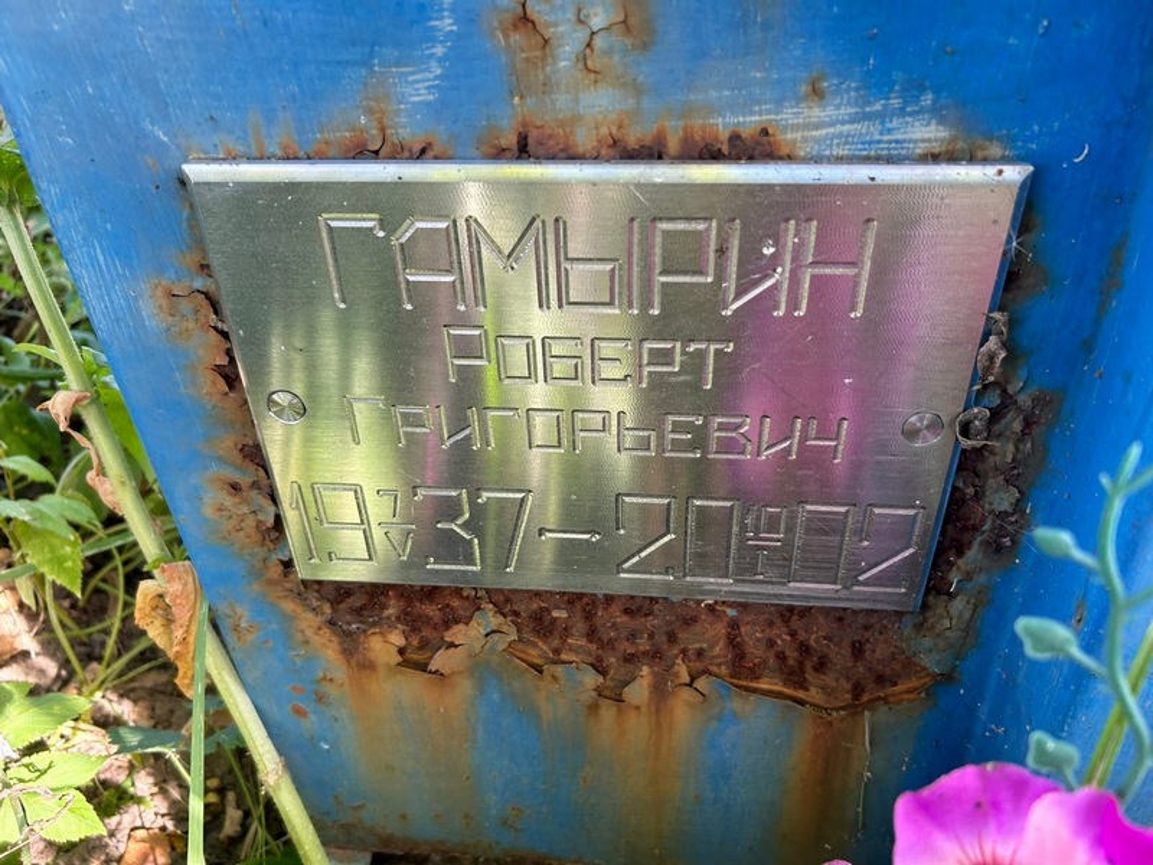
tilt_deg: -33.8
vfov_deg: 53.1
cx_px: 576
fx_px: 866
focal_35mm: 26
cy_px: 432
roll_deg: +4.9
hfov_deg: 67.3
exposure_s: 1/144
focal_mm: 5.7
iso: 64
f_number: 1.5
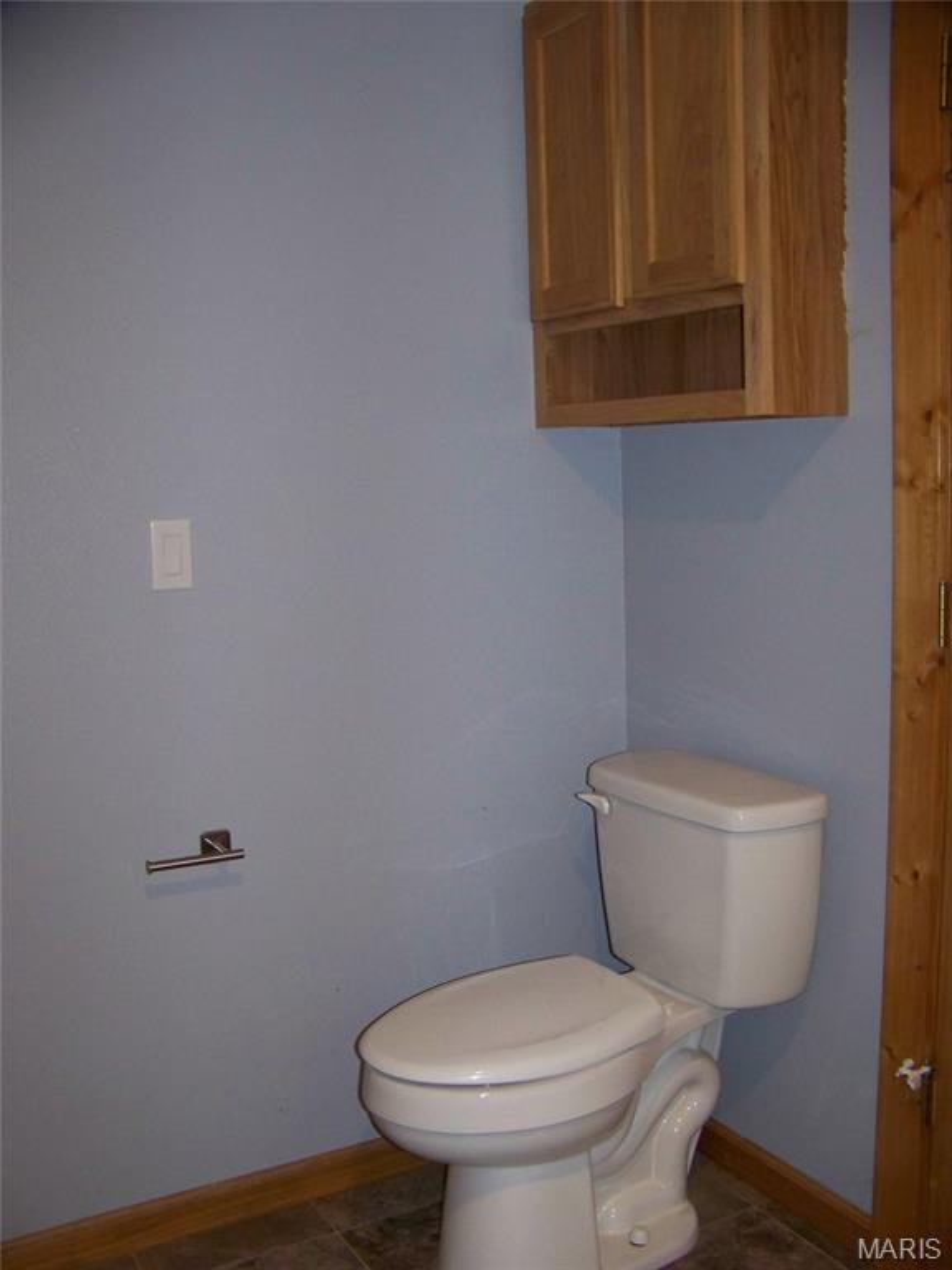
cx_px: 476
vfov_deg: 51.4
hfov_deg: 39.7
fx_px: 1320
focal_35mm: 36
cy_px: 635
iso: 200
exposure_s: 1/30
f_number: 2.8
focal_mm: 5.85
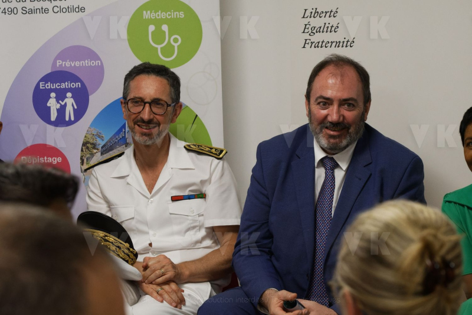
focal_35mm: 120
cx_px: 236
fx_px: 1573
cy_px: 158
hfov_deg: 17.1
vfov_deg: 11.4
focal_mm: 80
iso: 3200
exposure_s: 1/250
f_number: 6.3
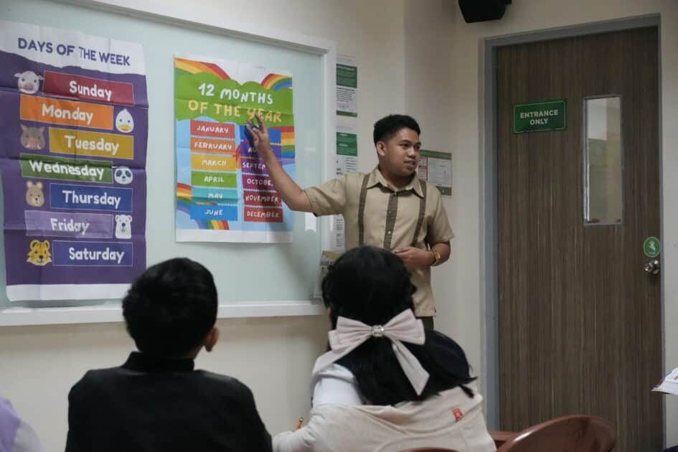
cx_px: 339
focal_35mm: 66
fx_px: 1243
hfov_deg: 30.5
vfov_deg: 20.6
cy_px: 226
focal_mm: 44
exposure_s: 1/320
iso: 6400
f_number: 5
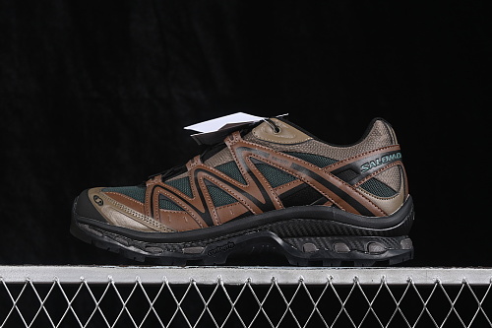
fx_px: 1025
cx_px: 246
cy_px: 164
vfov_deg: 18.2
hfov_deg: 27.0
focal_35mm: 75
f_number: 6.3
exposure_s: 1/60
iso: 160
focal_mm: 50
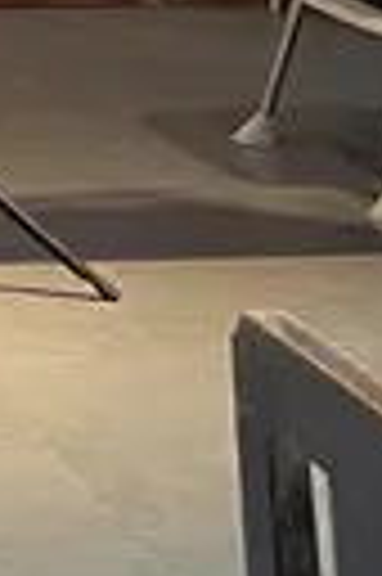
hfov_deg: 5.3
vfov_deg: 8.1
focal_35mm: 234
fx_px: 3734
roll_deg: +1.4
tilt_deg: +1.3
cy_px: -844
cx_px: -984
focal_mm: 4.2
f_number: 1.6
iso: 250
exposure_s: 1/60
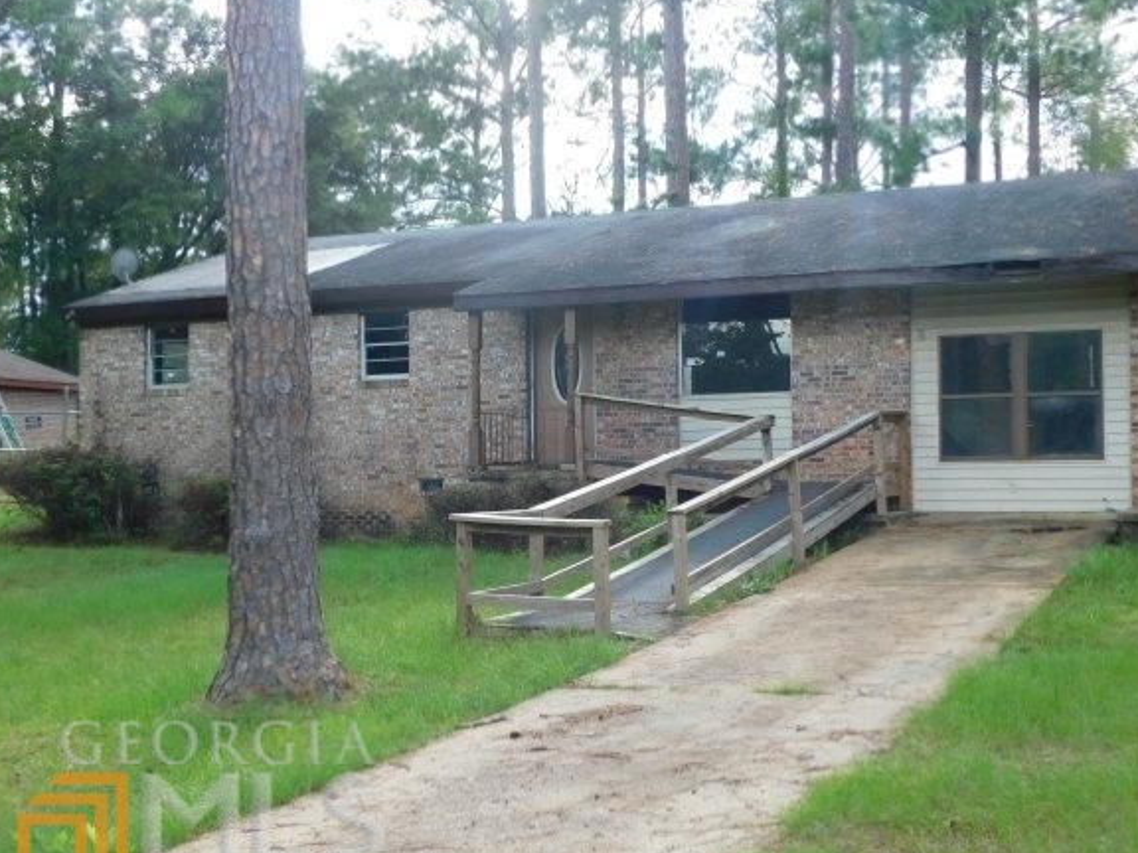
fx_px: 1644
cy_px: 432
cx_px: 610
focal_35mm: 50
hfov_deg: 38.2
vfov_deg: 29.1
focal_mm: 8
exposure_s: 1/100
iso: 125
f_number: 3.7
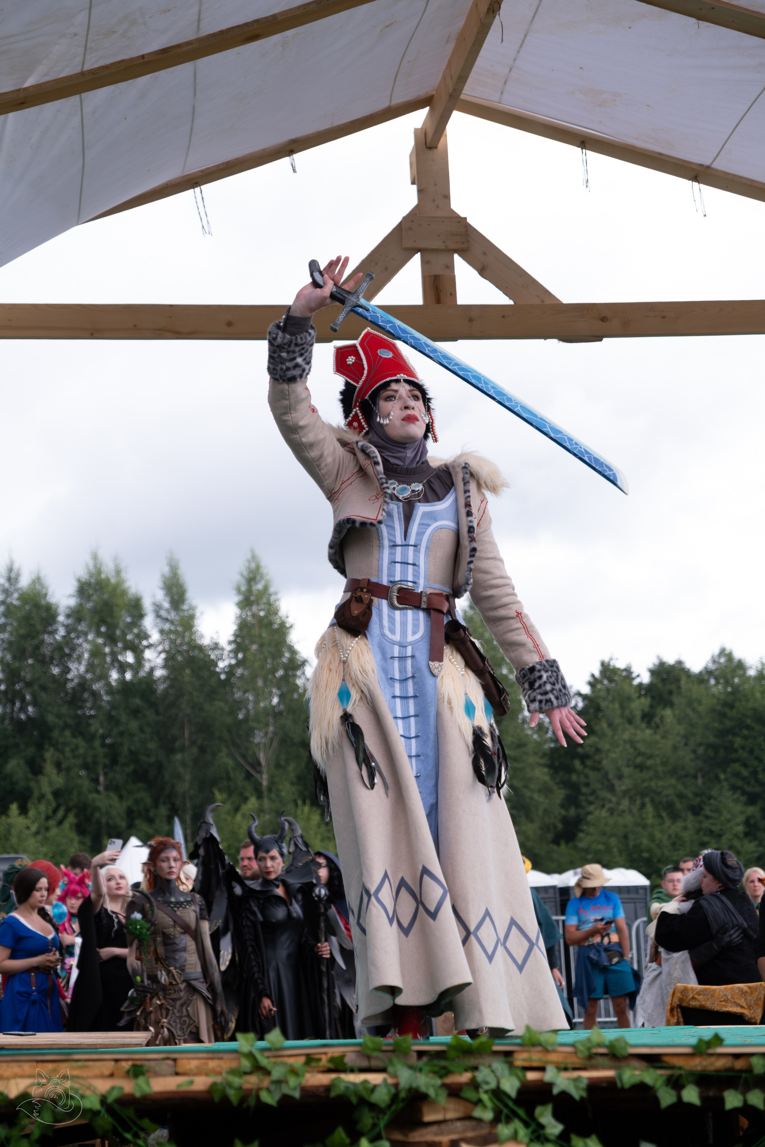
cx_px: 382
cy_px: 574
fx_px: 2390
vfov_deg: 27.0
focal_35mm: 75
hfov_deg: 18.2
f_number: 3.6
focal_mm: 50
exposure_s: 1/1600
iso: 500
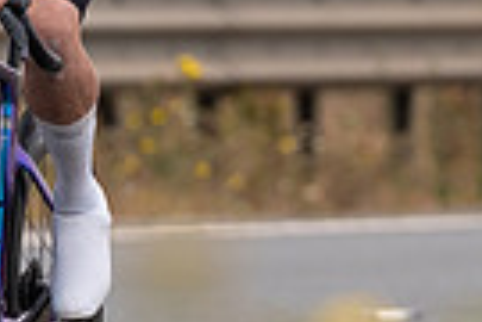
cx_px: -42
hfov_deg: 1.4
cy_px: -25
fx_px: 19653
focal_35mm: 1468
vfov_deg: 0.9
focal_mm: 200
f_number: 3.5
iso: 100
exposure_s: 1/800
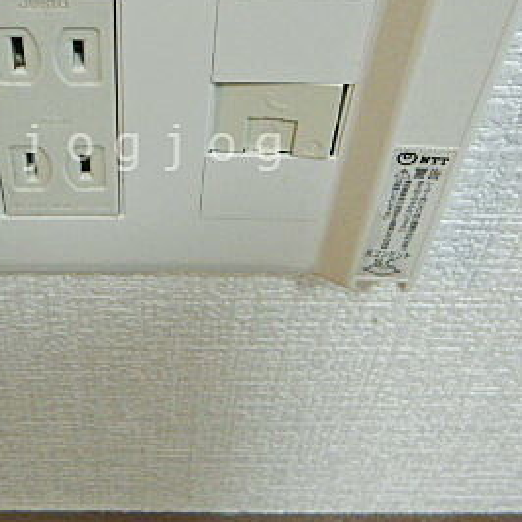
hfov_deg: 33.0
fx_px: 870
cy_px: 147
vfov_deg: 32.9
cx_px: 157
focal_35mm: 51
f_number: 2.8
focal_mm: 4.3
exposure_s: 1/20
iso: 200
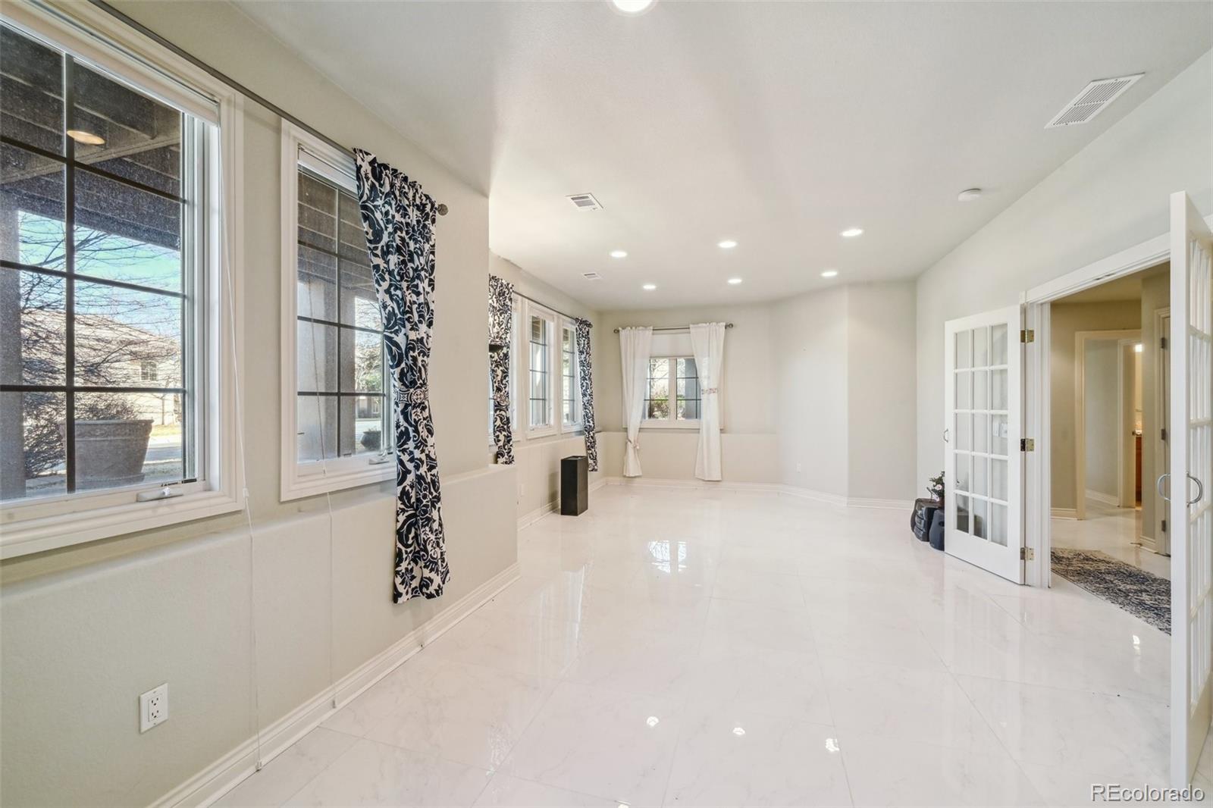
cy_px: 404
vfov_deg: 81.2
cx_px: 606
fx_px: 472
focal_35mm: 14
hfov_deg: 104.3
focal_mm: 14
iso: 400
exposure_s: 1/10
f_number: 11
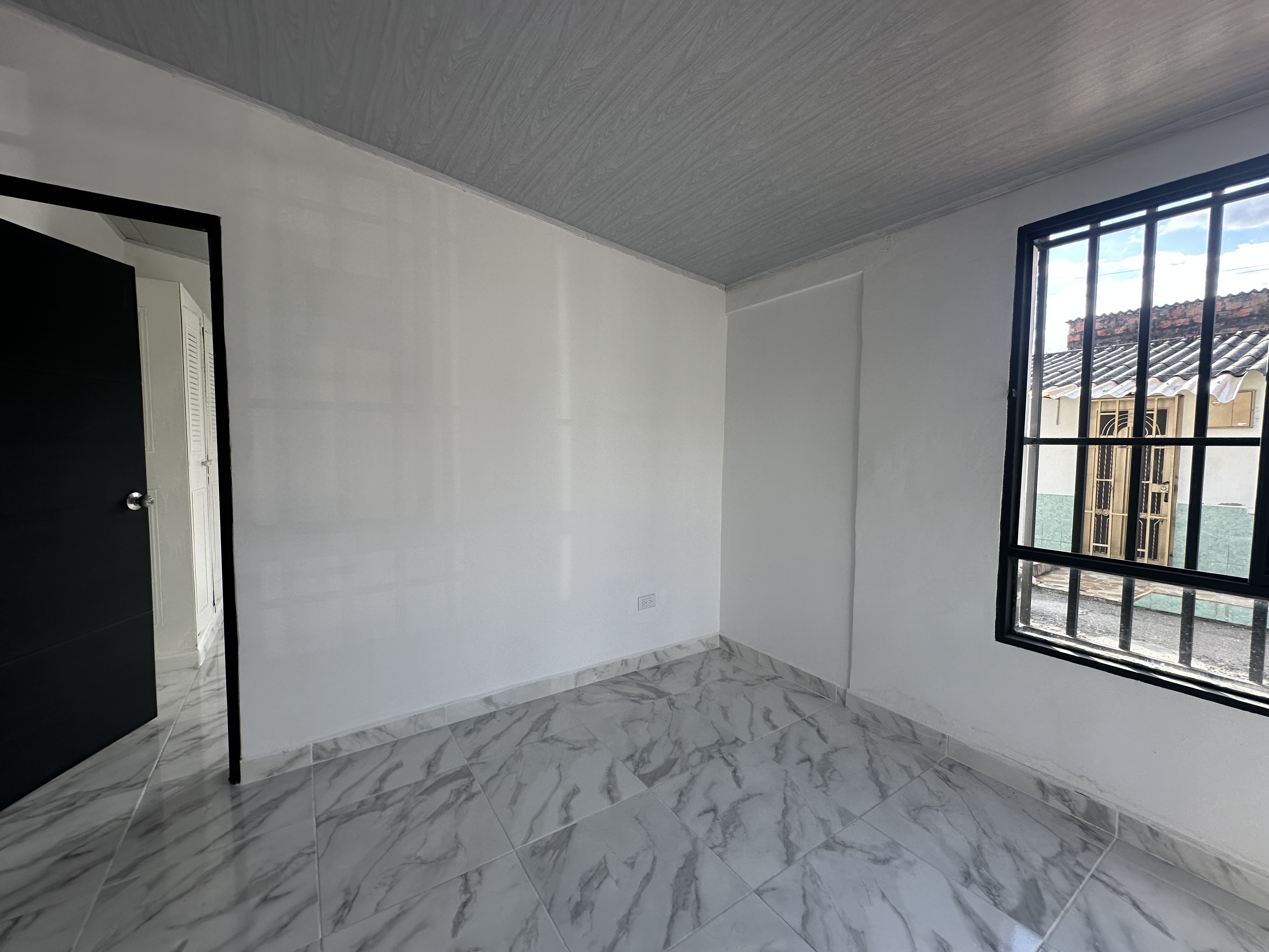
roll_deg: +1.7
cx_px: 634
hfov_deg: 102.1
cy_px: 476
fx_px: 513
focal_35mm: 14
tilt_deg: -2.1
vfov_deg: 85.7
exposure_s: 1/205
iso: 40
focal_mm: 2.22
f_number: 2.2
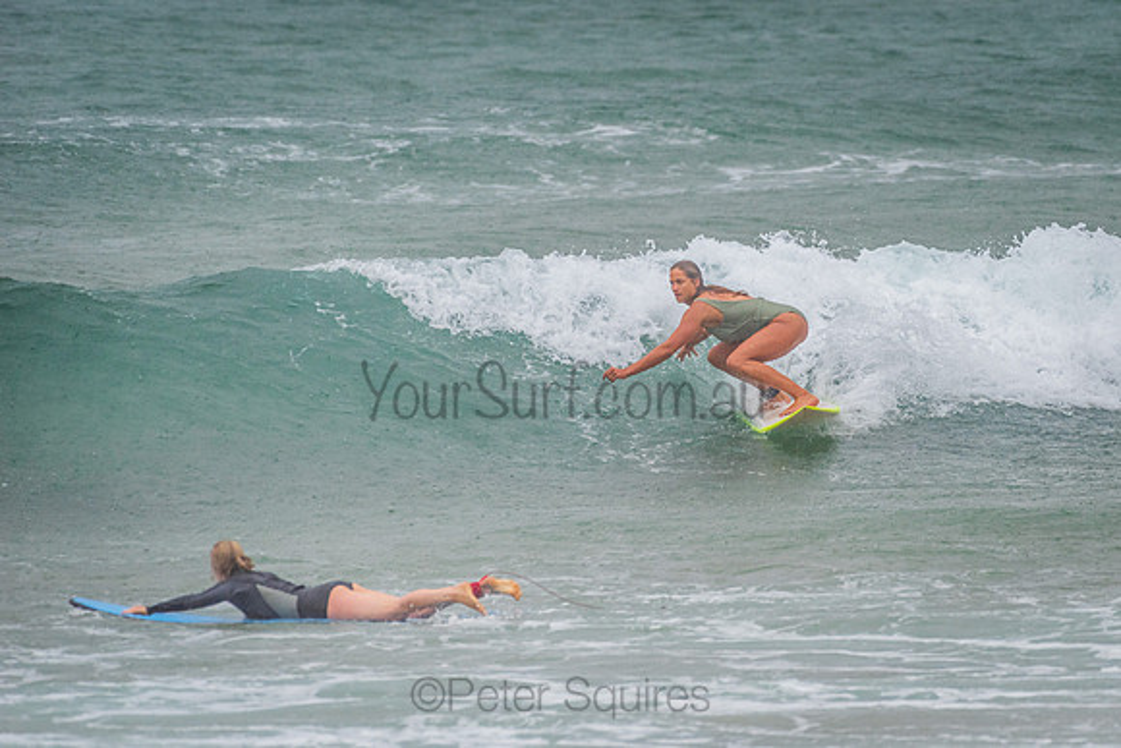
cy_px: 294
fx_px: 19782
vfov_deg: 2.2
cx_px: 712
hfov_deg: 3.2
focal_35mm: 635
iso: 400
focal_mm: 500
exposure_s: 1/320
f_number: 5.6
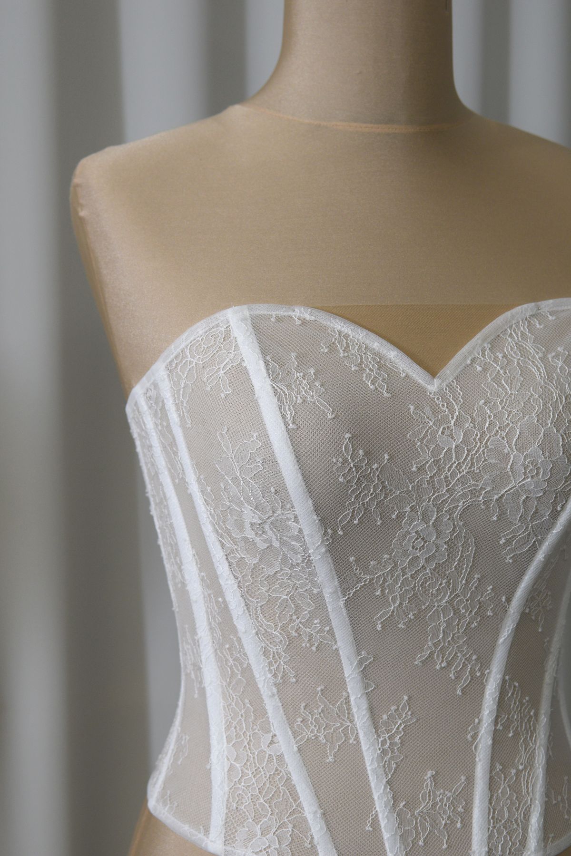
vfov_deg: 37.9
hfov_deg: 25.8
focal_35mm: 52
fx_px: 1249
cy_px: 428
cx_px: 286
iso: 400
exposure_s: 1/80
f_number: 4.5
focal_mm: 35
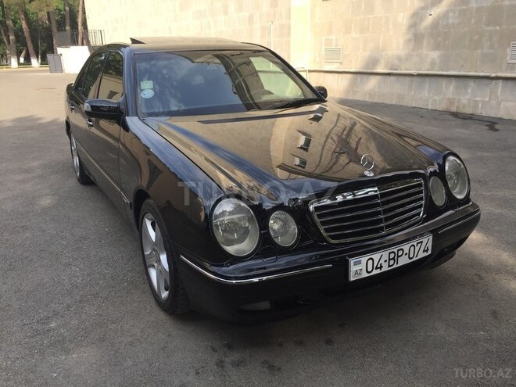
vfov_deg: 48.2
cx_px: 258
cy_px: 194
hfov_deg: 61.7
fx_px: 432
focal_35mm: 29
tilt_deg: -18.1
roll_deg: +0.6
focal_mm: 4.15
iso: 32
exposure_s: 1/682
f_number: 2.2
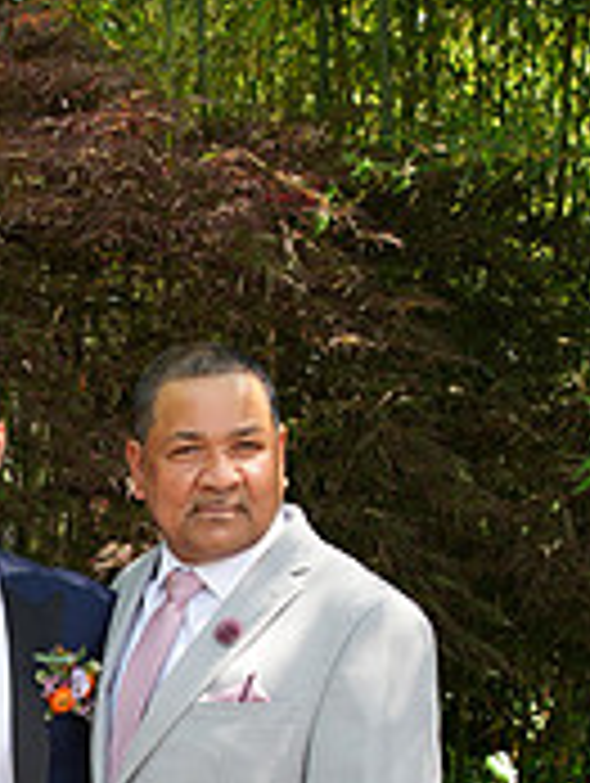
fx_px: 2539
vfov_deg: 17.0
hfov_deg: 12.9
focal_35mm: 112
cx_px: -119
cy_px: 832
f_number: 4
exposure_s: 1/200
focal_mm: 35
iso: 125
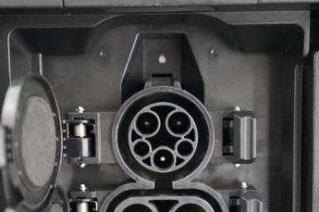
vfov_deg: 25.6
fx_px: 460
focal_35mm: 52
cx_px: 157
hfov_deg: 38.2
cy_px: 160
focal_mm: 28
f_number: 2.8
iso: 12800
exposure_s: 1/60
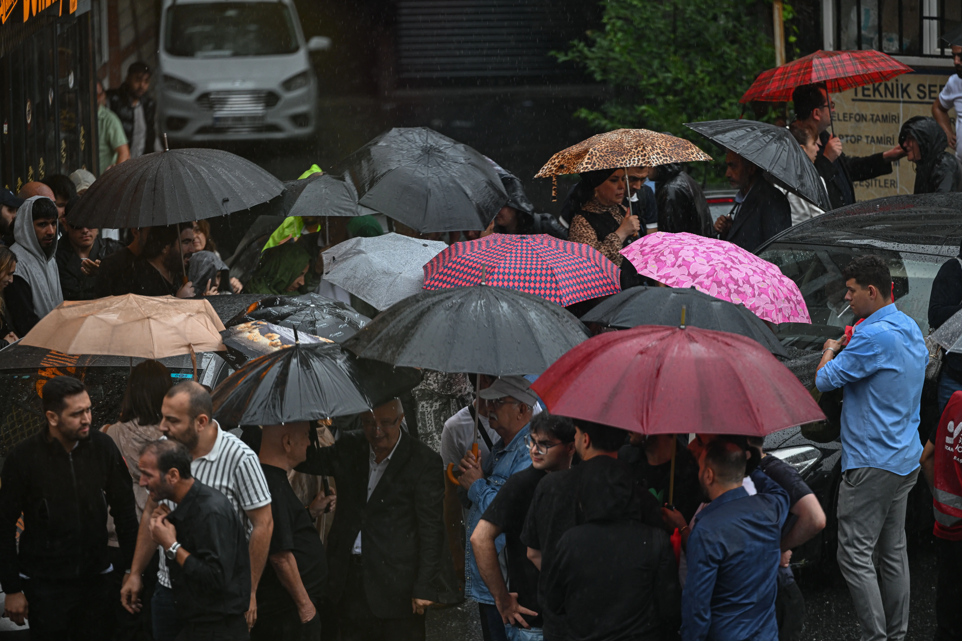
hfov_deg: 10.3
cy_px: 320
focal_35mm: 200
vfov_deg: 6.9
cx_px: 481
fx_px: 5344
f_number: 2.8
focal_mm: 200
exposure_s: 1/500
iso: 640
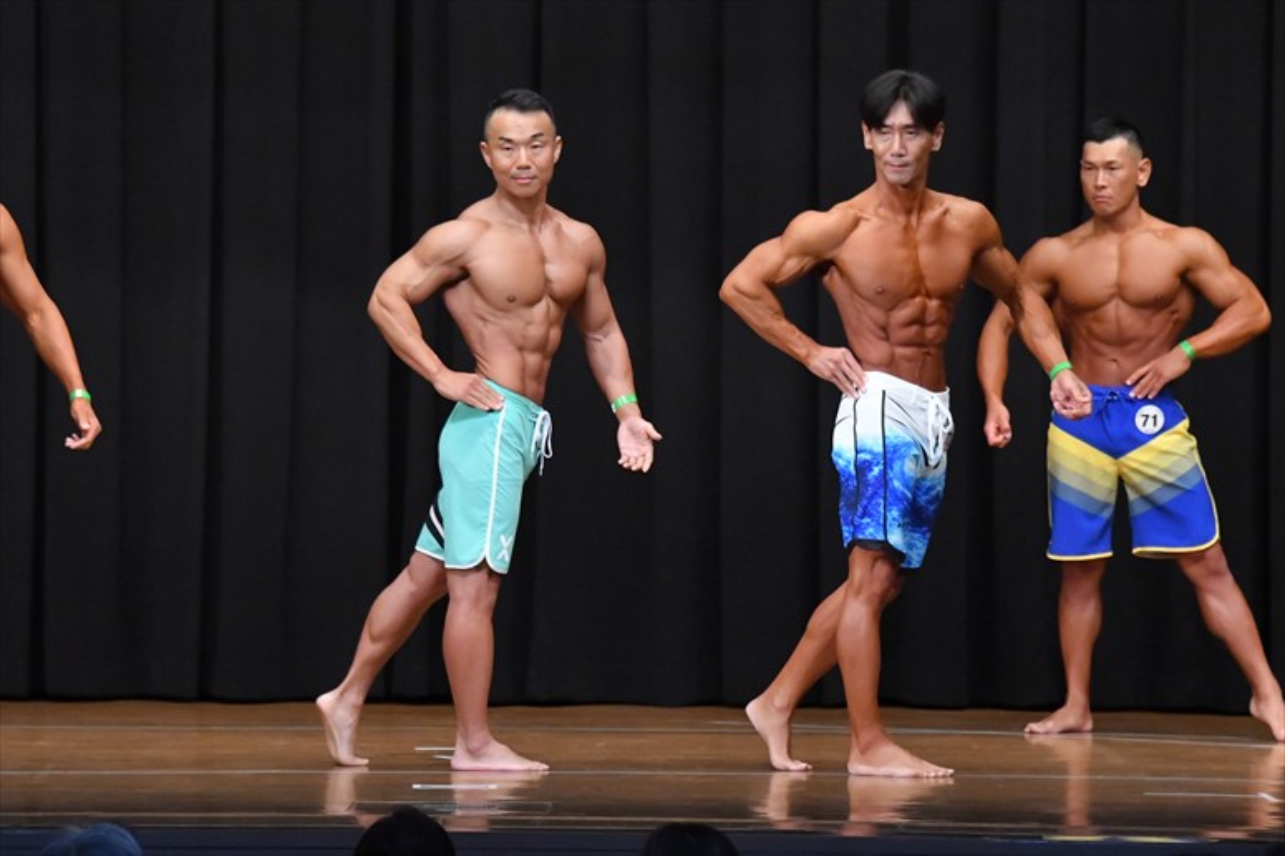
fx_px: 7742
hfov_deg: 9.5
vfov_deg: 6.3
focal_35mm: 217
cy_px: 428
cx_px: 642
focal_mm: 145
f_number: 5.6
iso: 8000
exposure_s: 1/400
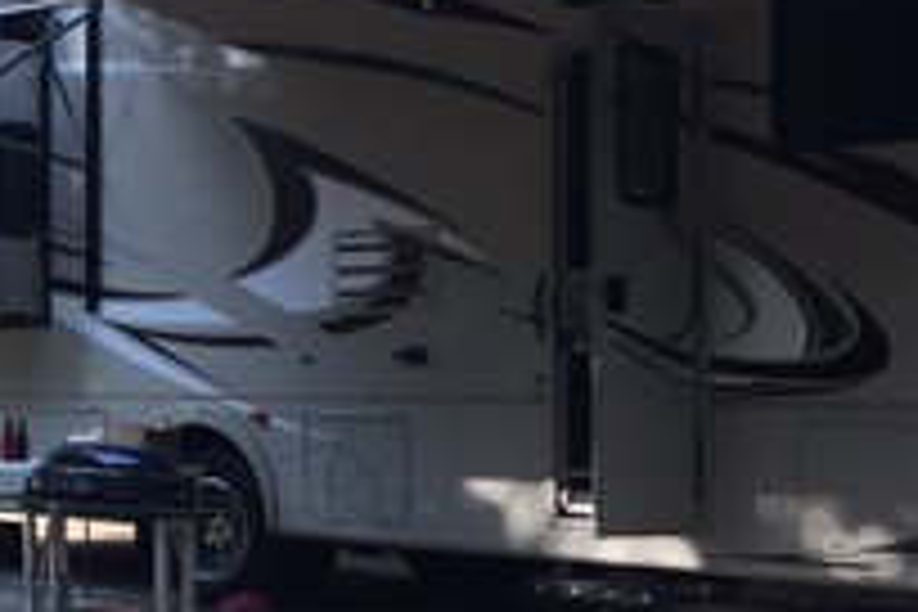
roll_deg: -1.5
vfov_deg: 17.3
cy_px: 369
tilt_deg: +0.4
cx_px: -245
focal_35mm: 79
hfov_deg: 23.1
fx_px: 2014
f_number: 2.2
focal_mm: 4.15
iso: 32
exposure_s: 1/223
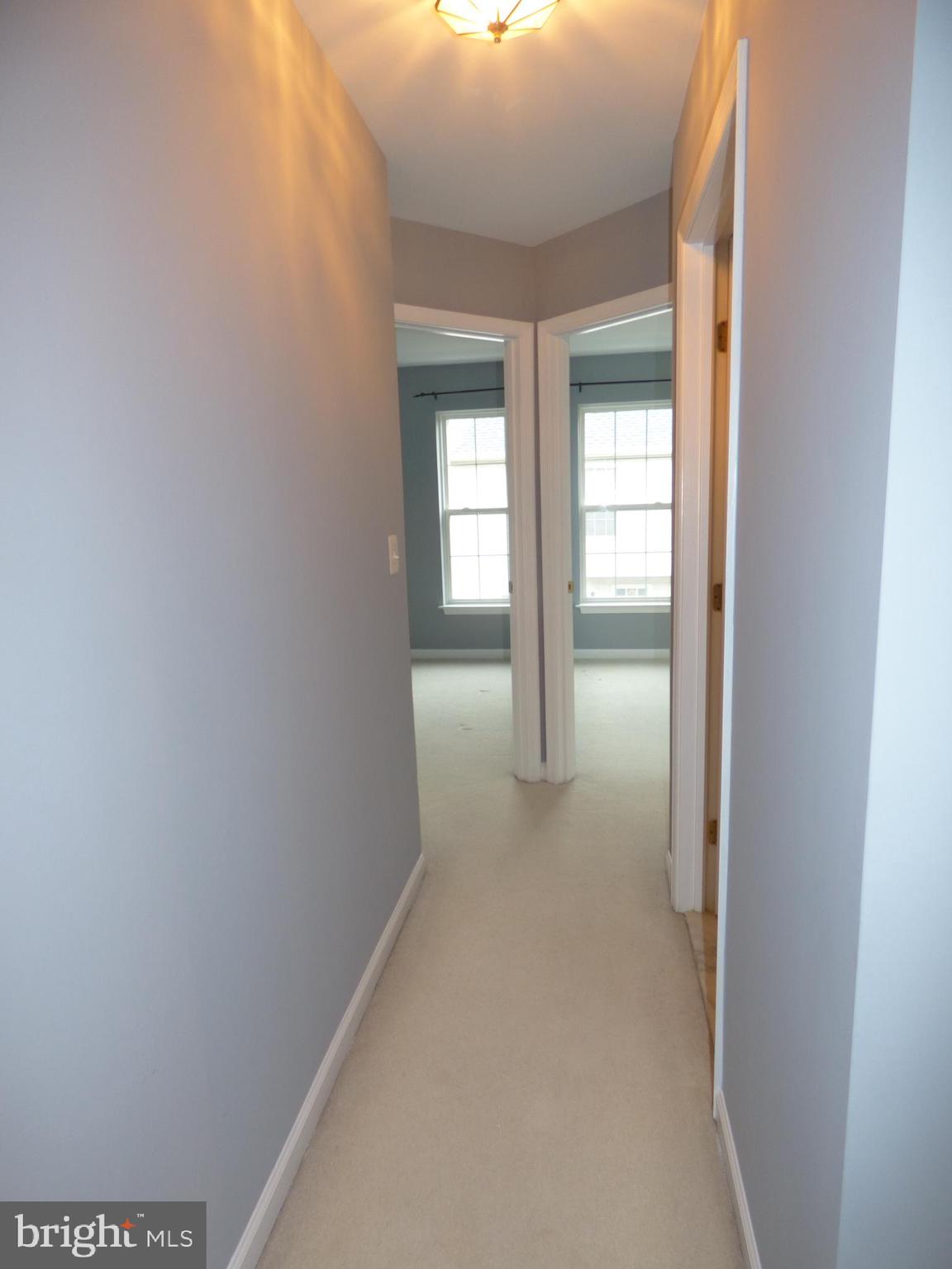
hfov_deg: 66.0
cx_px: 476
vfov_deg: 81.7
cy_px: 634
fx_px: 733
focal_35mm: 20
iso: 100
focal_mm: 3.58
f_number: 2.8
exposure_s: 1/8
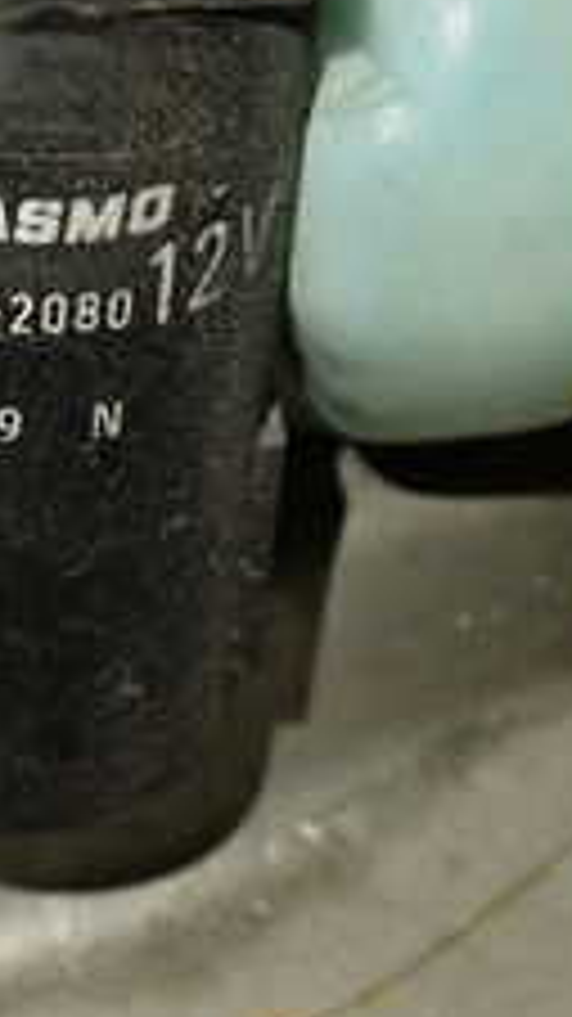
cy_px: 328
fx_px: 2968
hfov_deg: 10.8
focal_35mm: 110
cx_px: -104
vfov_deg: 19.4
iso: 800
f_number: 2.7
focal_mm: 6.83
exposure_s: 1/40
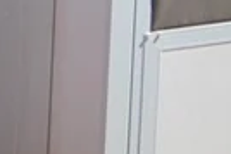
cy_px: -412
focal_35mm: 229
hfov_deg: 8.1
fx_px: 1468
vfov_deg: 5.4
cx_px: -367
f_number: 8
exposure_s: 1/250
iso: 100
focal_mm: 20
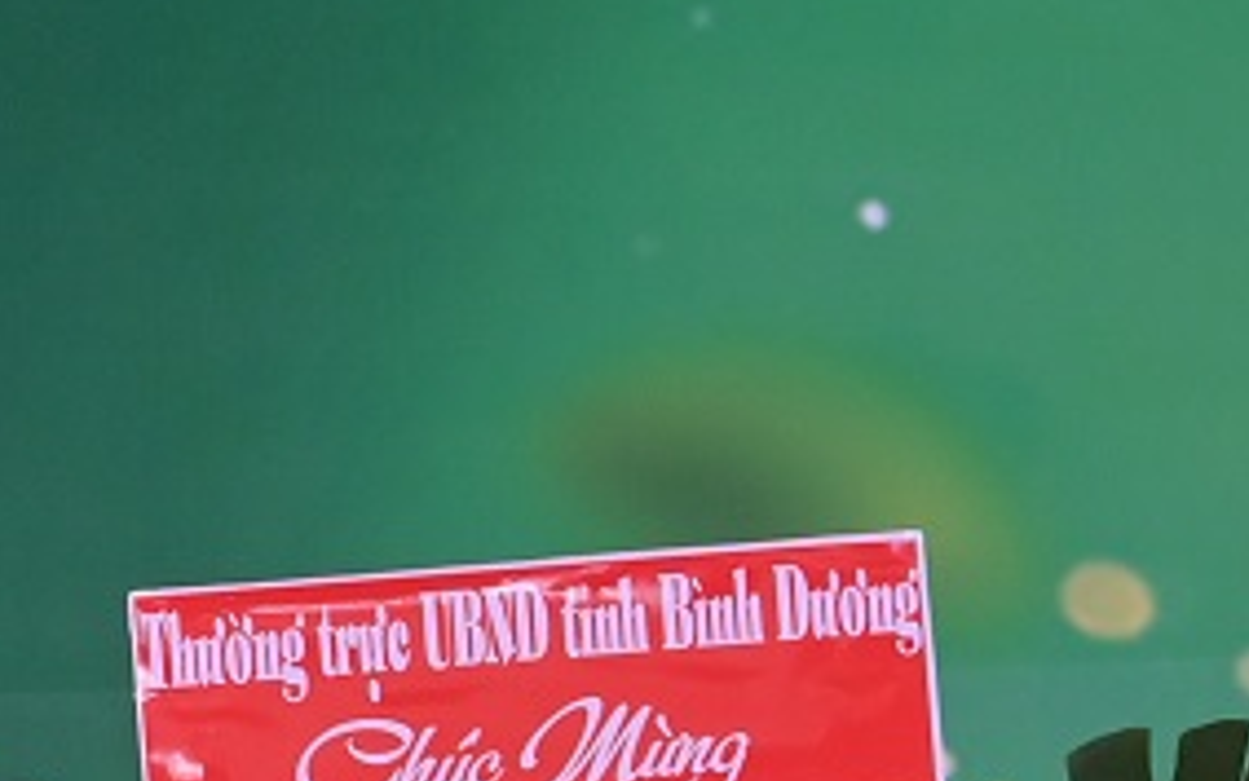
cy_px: 1544
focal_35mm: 302
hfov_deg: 6.9
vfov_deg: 4.3
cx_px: 172
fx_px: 10282
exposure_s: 1/125
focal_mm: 42
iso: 400
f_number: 5.6
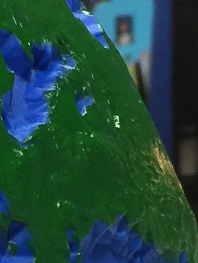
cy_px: 403
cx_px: -160
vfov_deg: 10.2
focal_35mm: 188
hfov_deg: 7.7
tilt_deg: -7.3
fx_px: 1432
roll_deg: -0.1
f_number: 2.2
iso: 50
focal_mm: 4.15
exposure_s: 1/15
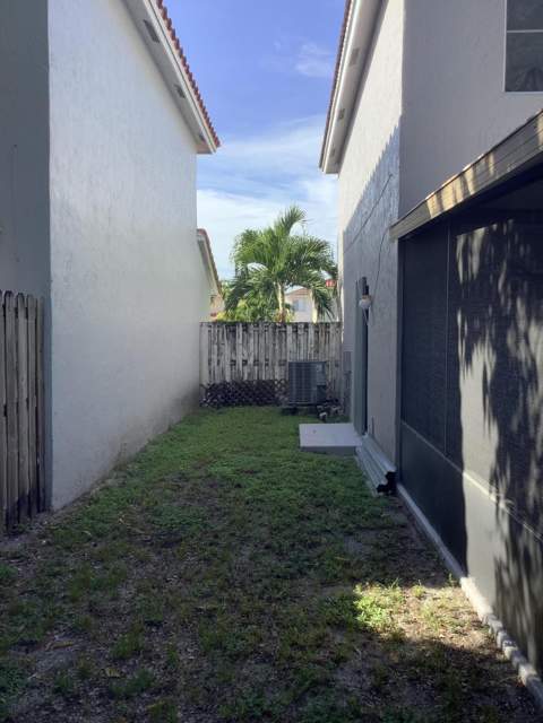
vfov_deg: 58.4
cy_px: 362
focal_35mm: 31
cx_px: 272
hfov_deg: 45.4
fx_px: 648
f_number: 2.4
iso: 25
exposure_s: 1/500
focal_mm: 3.3
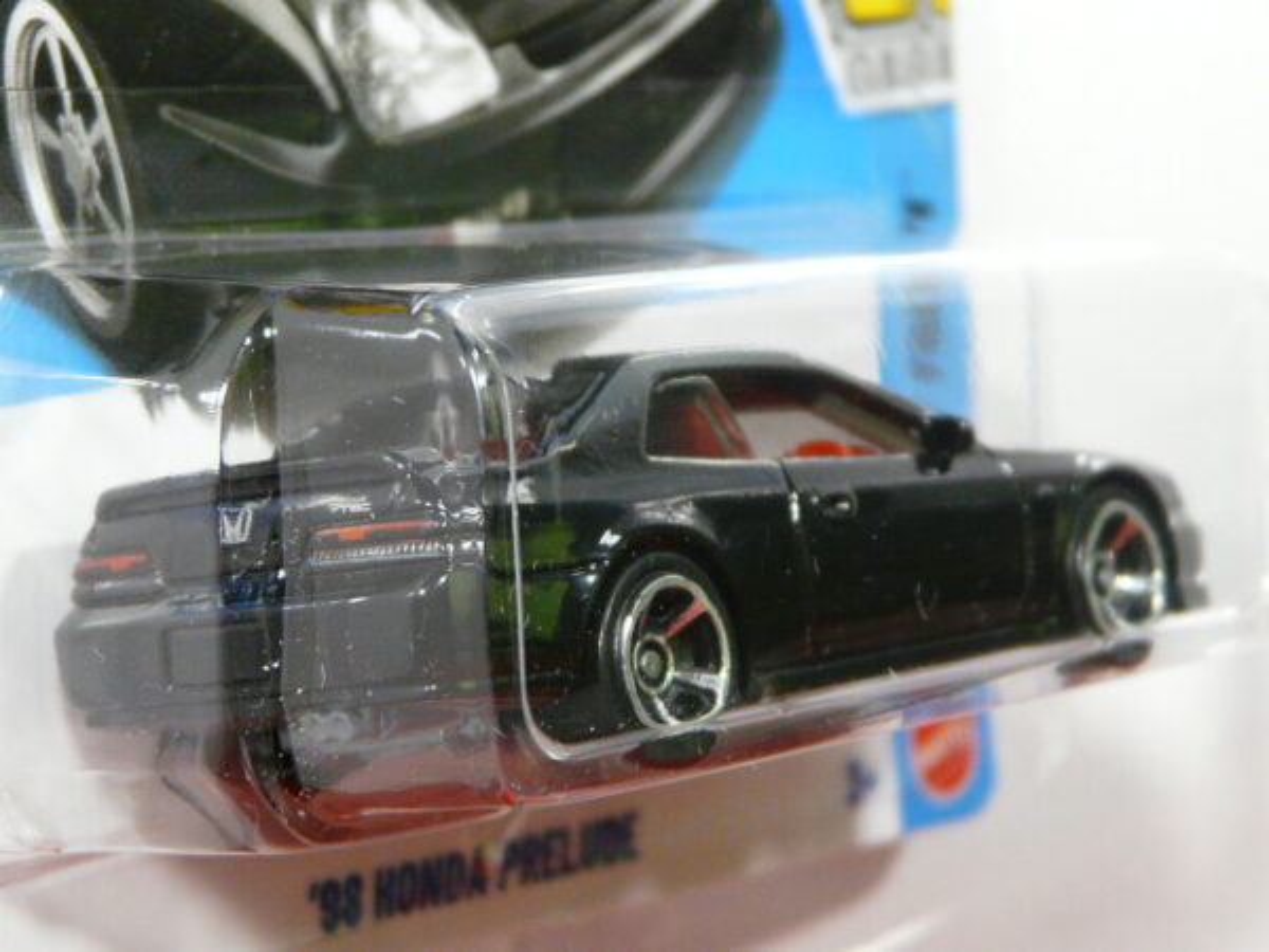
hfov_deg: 18.4
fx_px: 3923
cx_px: 634
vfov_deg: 13.8
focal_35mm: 107
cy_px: 476
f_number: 3.2
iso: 200
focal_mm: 11.1
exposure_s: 1/40
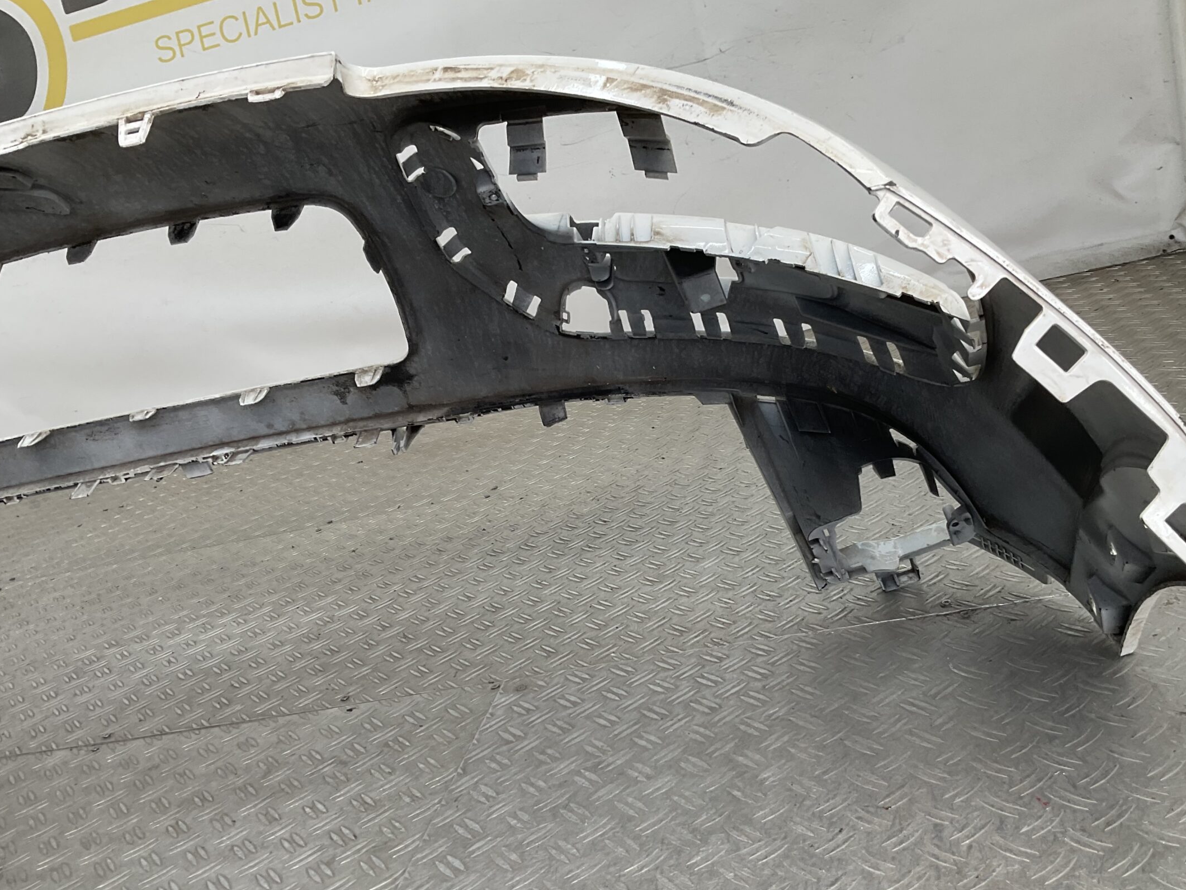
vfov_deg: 40.6
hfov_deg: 52.6
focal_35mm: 35
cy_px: 510
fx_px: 1199
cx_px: 639
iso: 16
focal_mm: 3
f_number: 1.8
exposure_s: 1/151
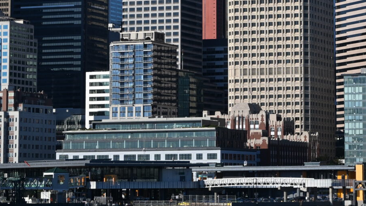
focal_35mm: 168
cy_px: -69
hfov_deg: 12.8
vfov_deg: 7.1
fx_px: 1631
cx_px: 279
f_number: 8
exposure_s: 1/500
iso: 100
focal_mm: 38
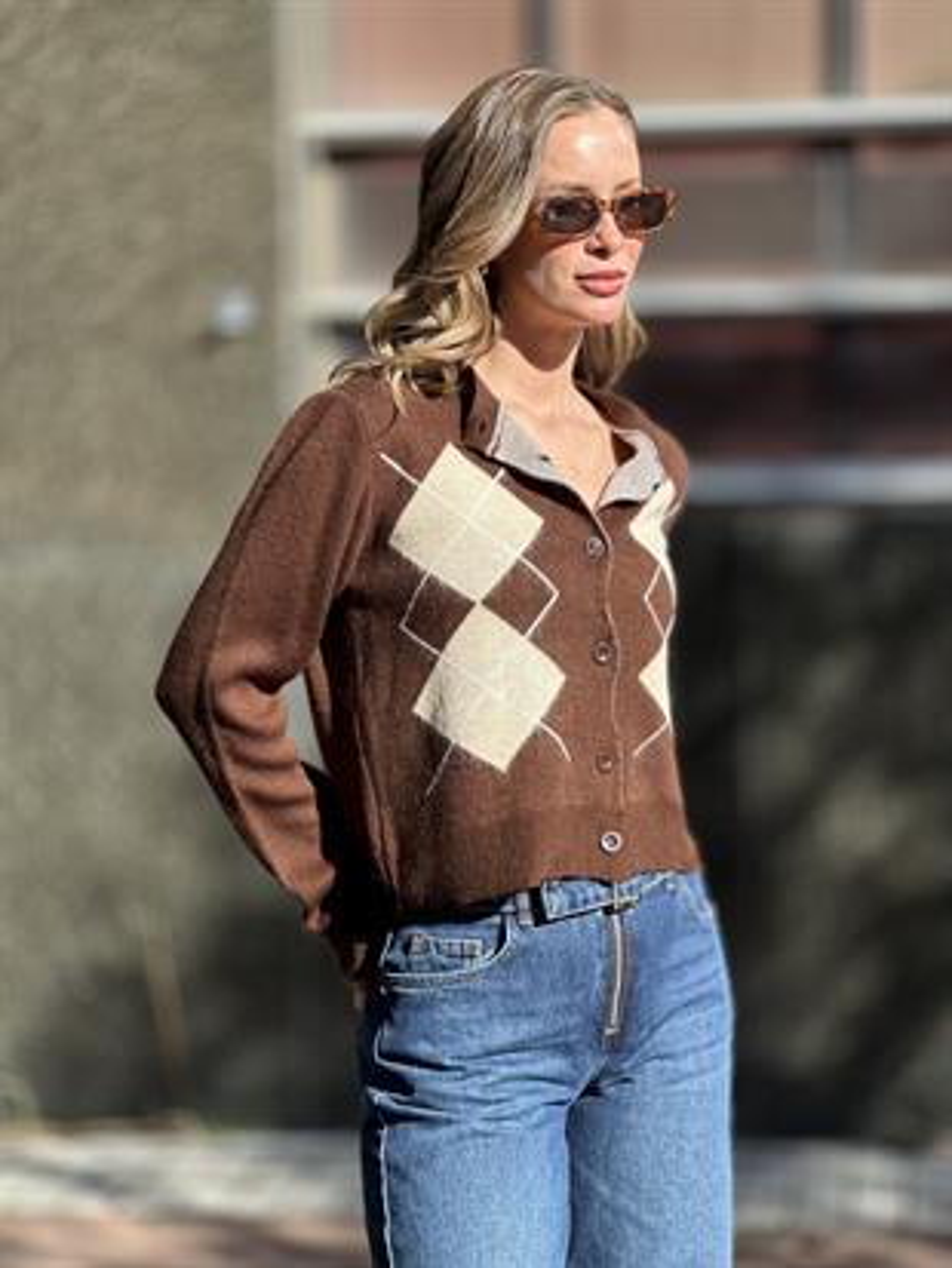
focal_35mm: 77
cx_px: 476
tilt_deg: -4.2
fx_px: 2822
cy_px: 634
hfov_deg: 19.1
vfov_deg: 25.3
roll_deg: +0.5
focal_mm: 9
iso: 32
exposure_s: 1/525
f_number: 2.8
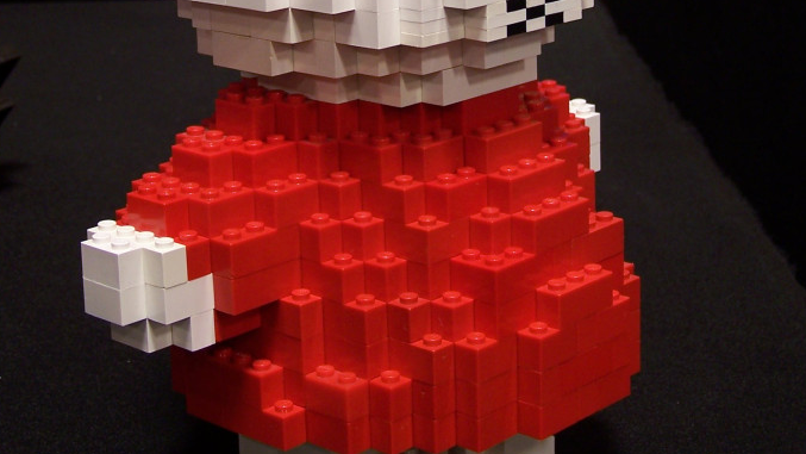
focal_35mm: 84
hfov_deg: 25.3
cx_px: 411
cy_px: -25
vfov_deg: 14.1
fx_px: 1795
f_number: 3
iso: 80
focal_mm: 8.5
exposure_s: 1/2
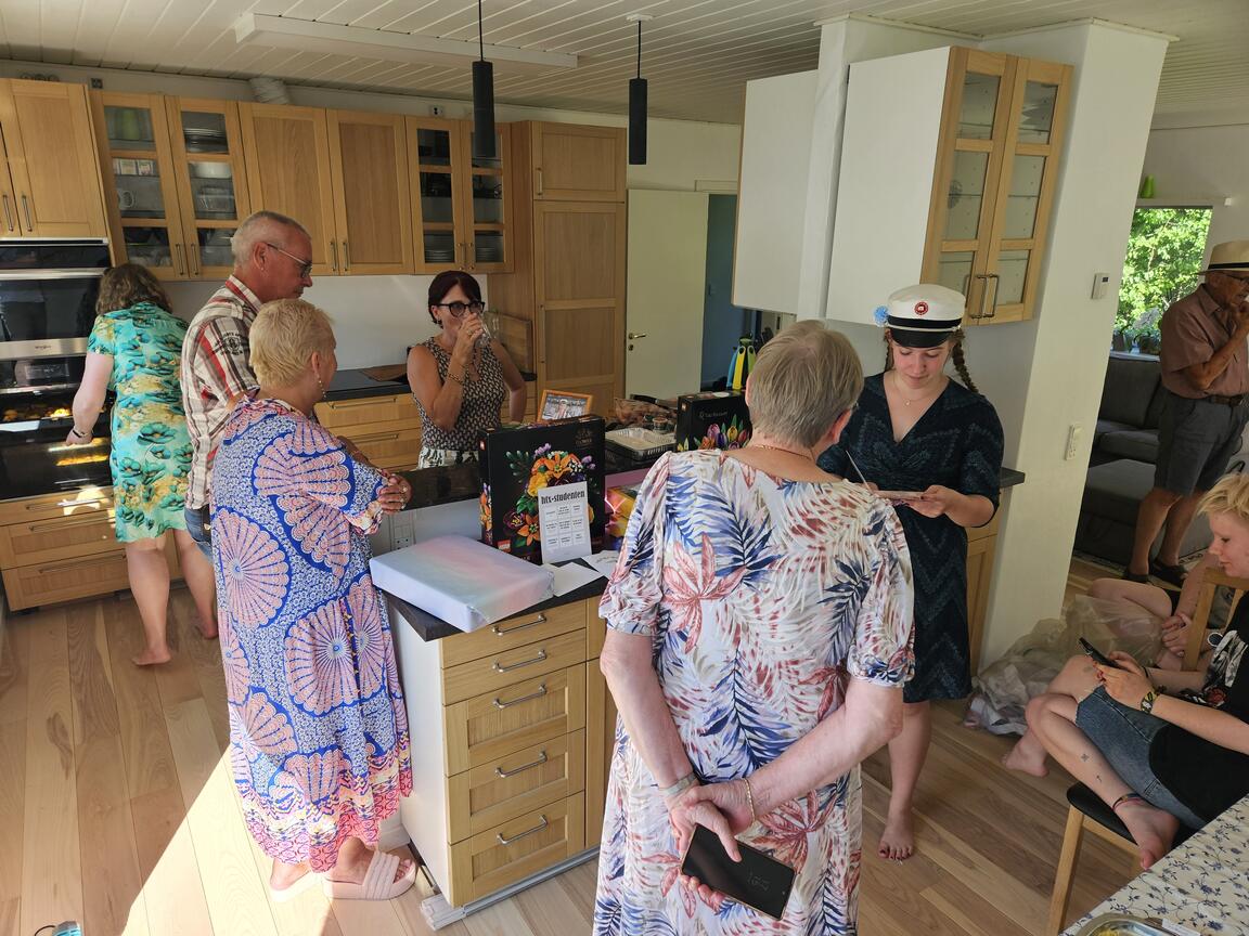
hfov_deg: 73.9
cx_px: 624
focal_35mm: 23
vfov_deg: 58.9
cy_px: 468
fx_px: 830
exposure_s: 1/180
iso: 40
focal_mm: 5.4
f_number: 1.8
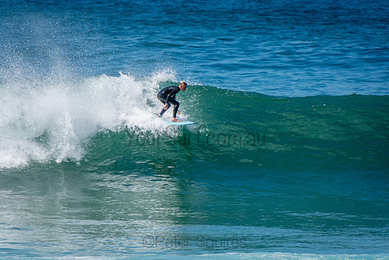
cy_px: 130
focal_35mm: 600
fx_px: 6485
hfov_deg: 3.4
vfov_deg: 2.3
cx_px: 194
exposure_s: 1/2000
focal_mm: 400
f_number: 5.6
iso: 360
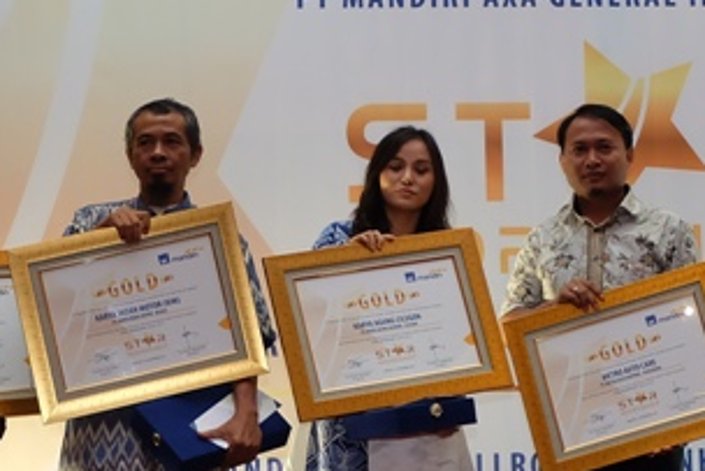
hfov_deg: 20.3
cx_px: 478
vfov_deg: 13.7
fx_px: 1959
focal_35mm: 100
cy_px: 205
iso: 1250
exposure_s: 1/50
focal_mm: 25.6
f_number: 4.5
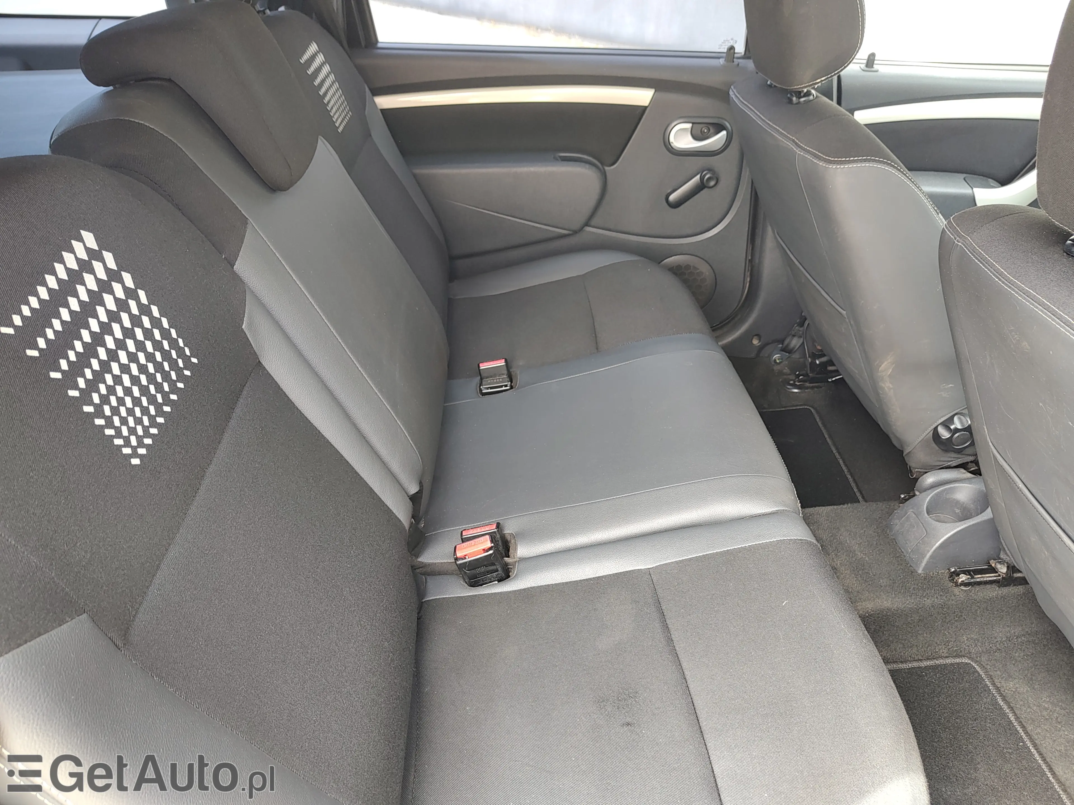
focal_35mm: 23
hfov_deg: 73.9
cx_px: 537
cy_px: 402
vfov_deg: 58.9
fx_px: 714
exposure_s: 1/50
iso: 177
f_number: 1.8
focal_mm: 5.56
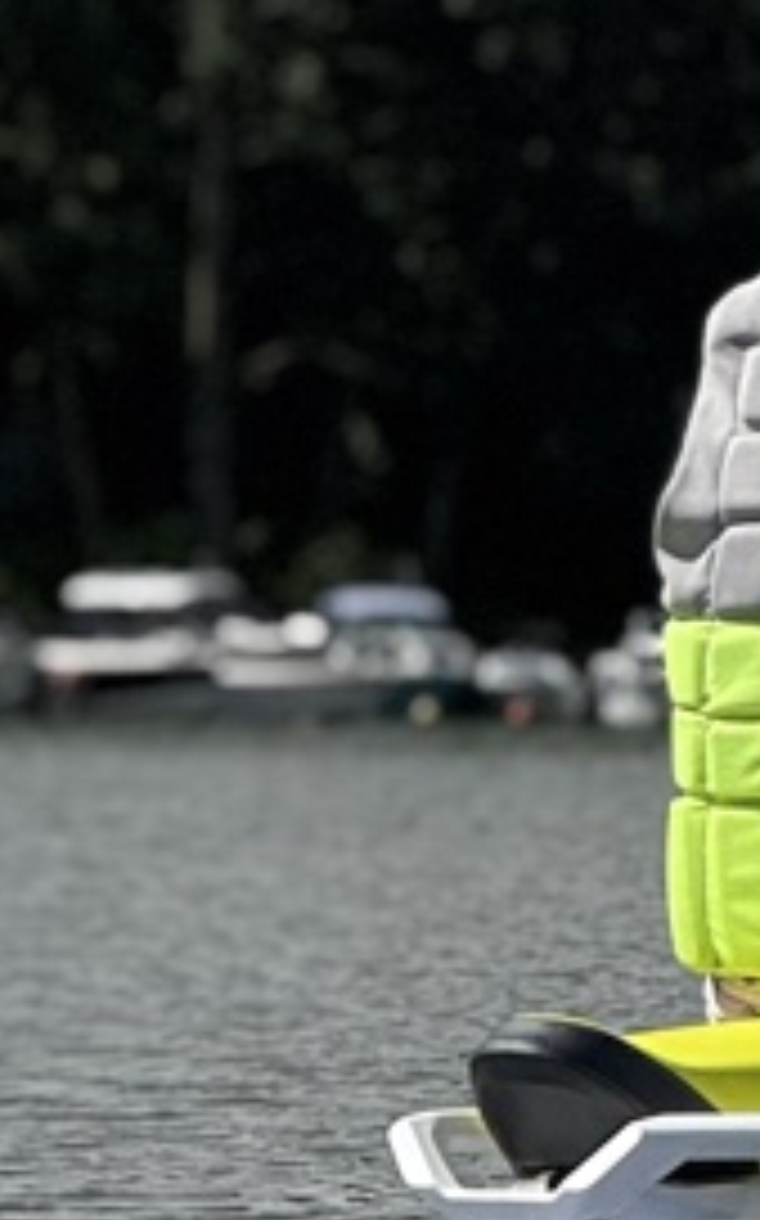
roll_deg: -2.2
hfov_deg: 3.3
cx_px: 1419
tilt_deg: +1.0
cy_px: 968
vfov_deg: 5.4
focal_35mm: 392
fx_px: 13012
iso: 25
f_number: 2.8
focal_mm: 9
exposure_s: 1/821
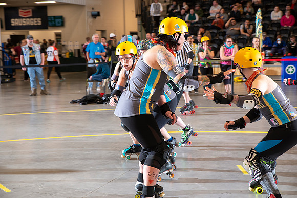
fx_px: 512
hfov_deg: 32.4
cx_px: 148
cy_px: 99
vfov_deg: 21.9
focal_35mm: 62
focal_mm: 62
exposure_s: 1/160
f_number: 5.6
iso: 640
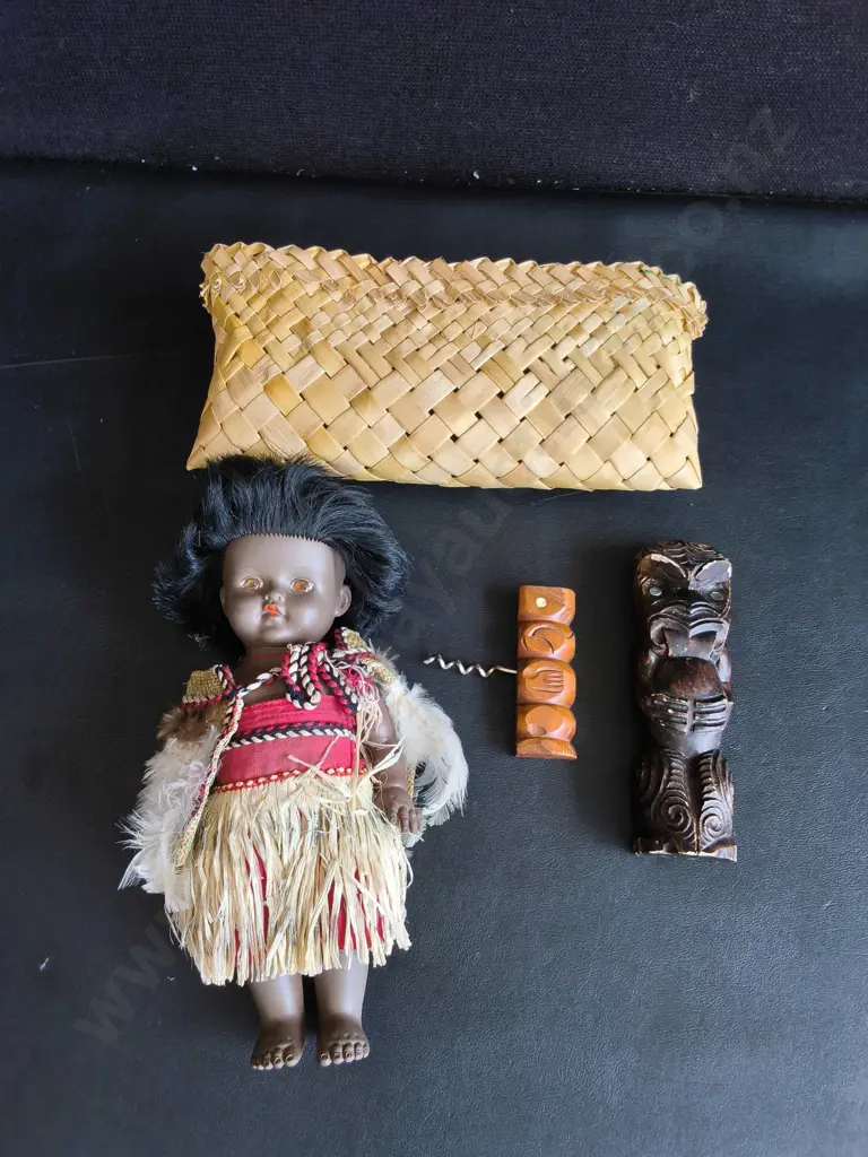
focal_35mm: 27
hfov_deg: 51.4
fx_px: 903
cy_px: 578
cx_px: 434
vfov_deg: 65.3
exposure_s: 1/100
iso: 100
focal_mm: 2.87
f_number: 2
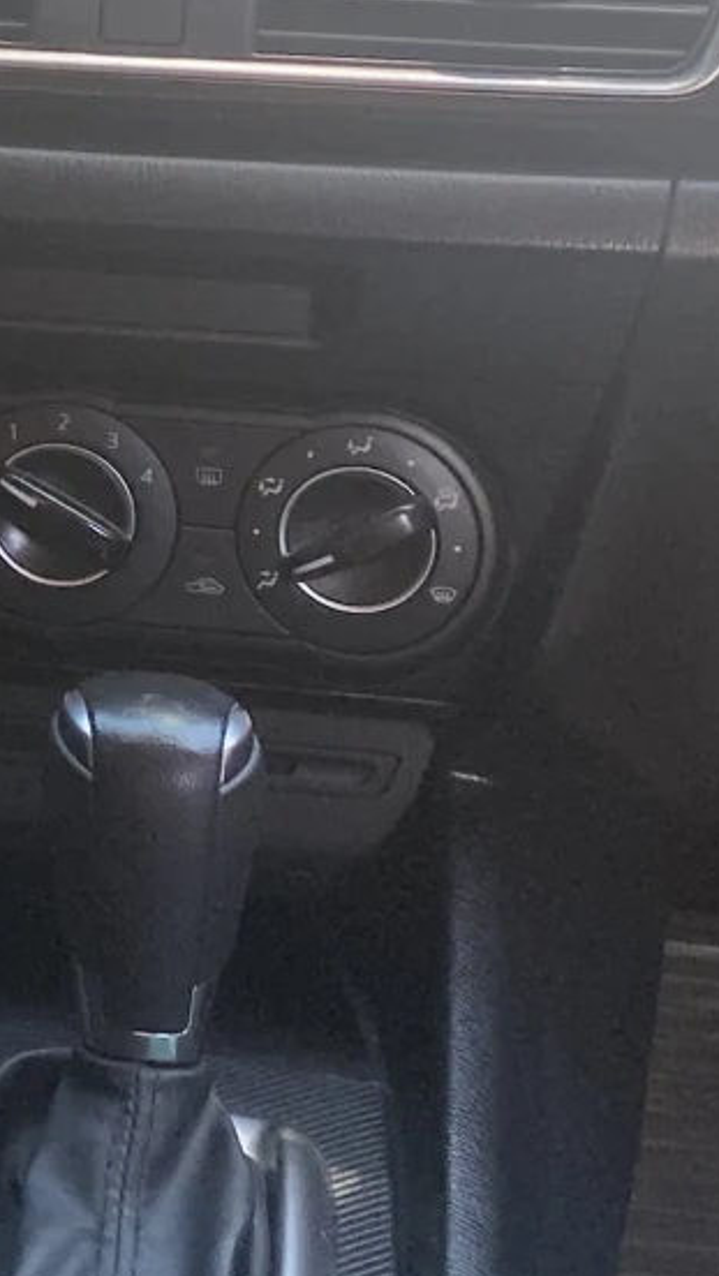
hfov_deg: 9.9
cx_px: -1117
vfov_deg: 19.6
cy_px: -97
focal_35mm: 105
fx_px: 3554
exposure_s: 1/121
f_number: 1.8
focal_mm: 4.25
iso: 80
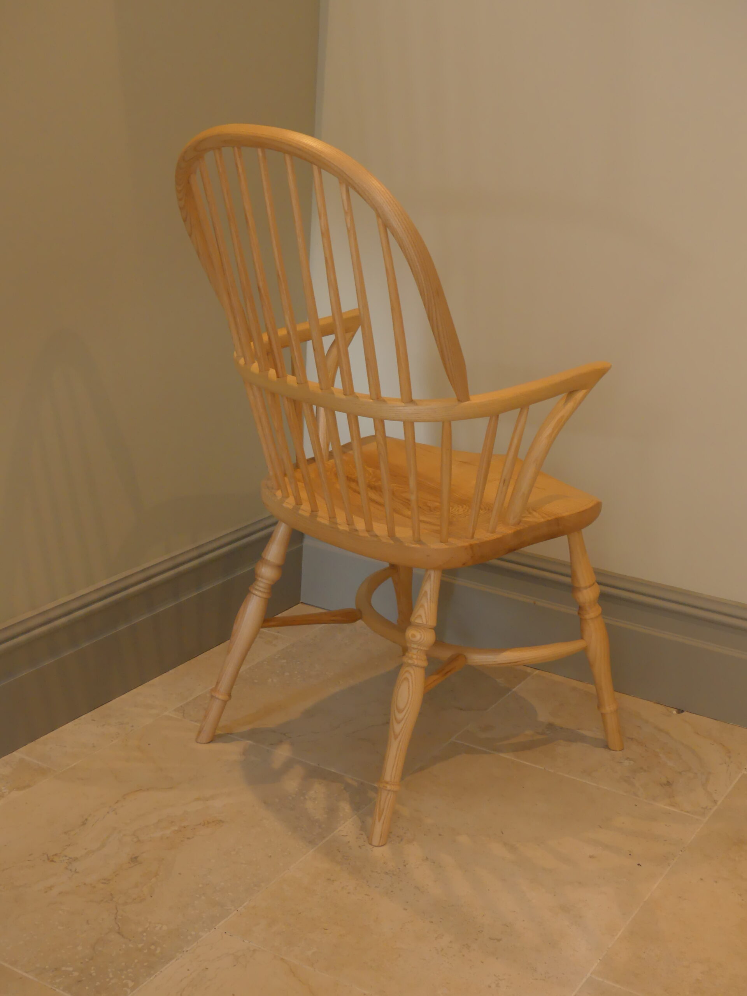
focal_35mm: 49
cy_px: 498
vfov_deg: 38.9
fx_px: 1410
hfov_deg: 29.7
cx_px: 374
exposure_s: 1/80
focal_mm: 8.7
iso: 320
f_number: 2.8
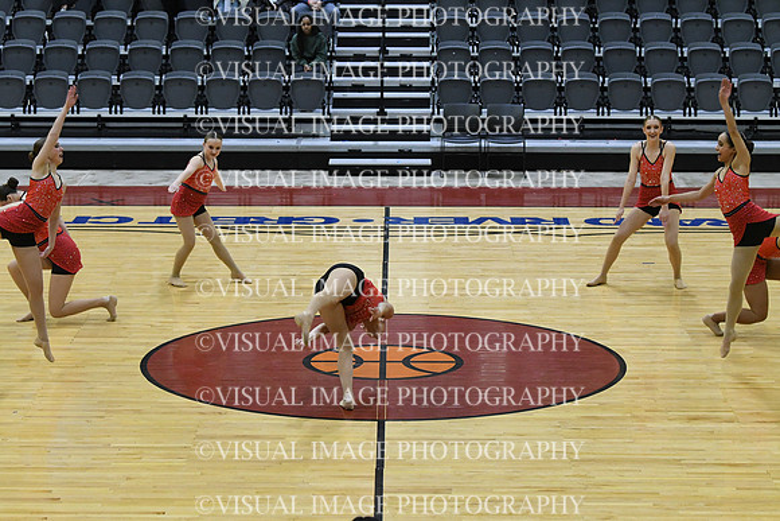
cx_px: 390
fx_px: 2275
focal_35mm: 105
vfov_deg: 13.0
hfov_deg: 19.5
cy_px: 260
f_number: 4
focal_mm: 70
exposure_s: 1/500
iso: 5000
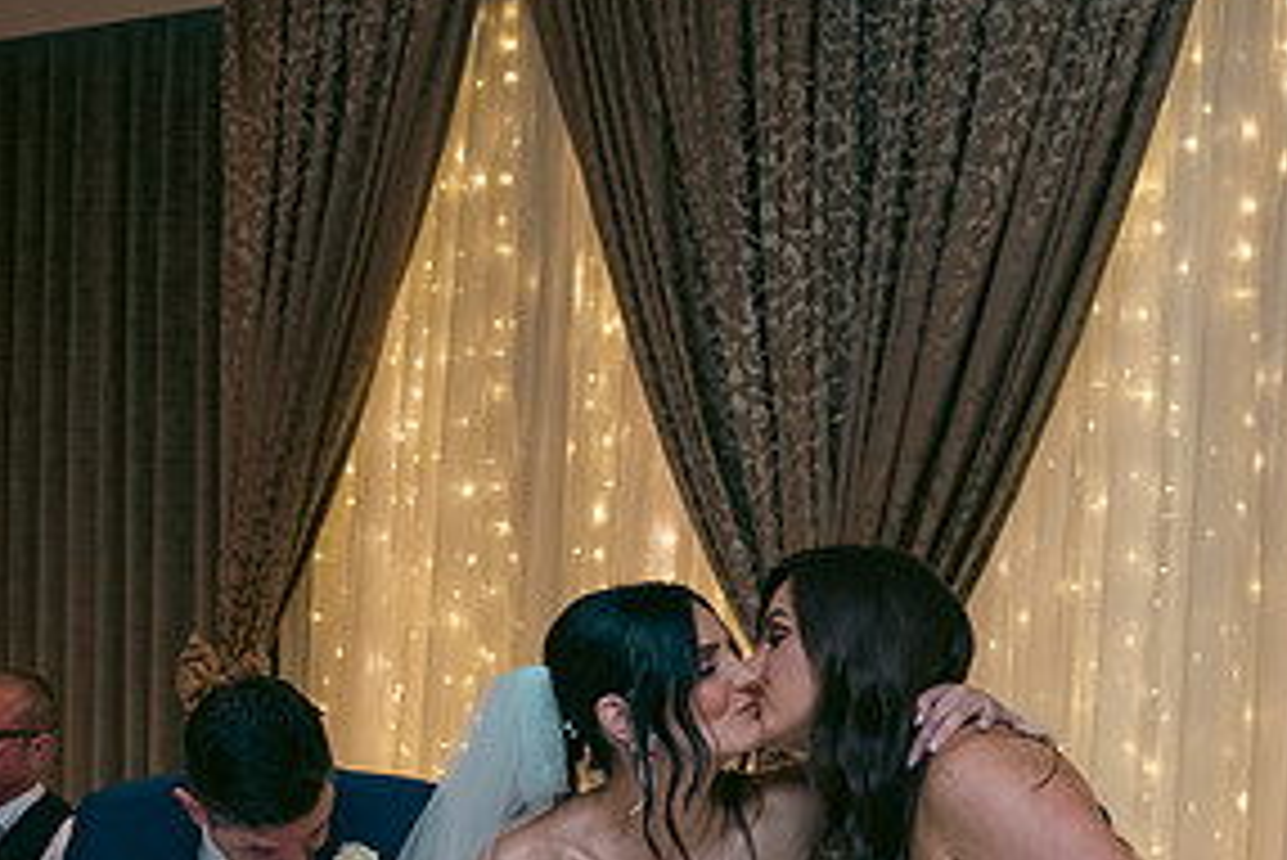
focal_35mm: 73
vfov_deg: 18.5
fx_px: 2611
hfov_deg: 27.7
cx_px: 720
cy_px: 732
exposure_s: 1/160
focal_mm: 36
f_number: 3.5
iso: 800
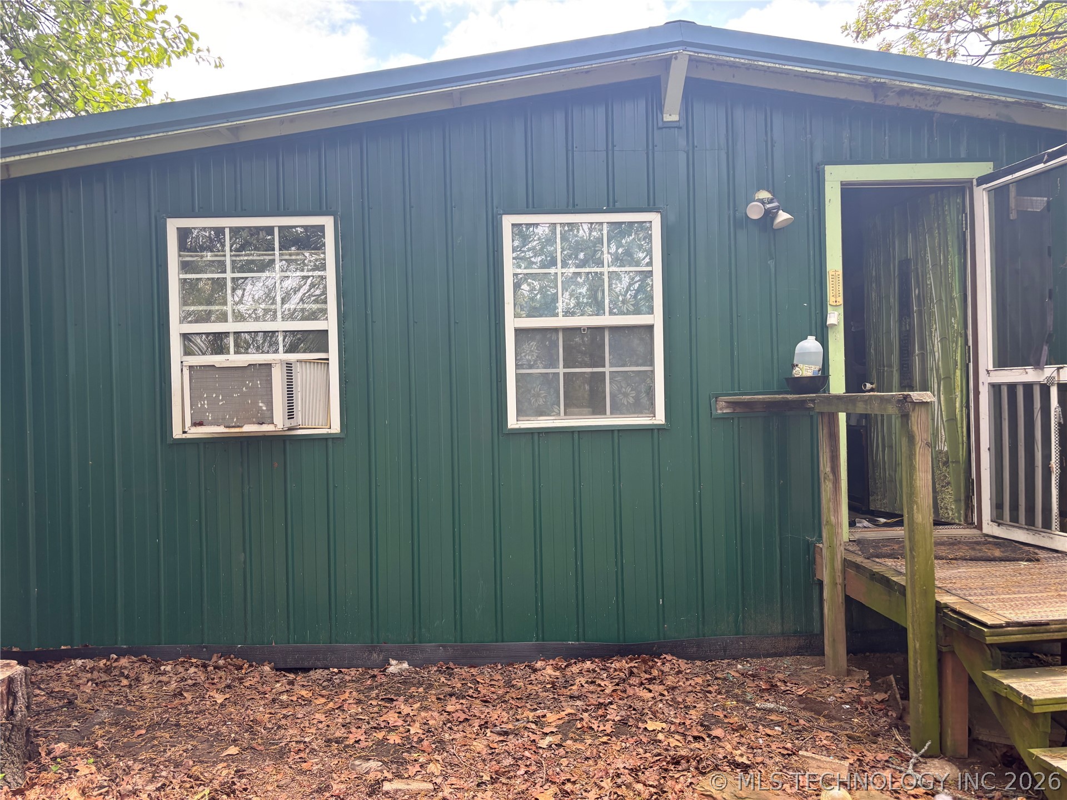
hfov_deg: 67.3
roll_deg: +1.3
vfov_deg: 53.1
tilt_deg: +0.4
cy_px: 400
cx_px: 534
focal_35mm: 26
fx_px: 801
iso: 50
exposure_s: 1/372
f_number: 1.6
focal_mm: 5.96
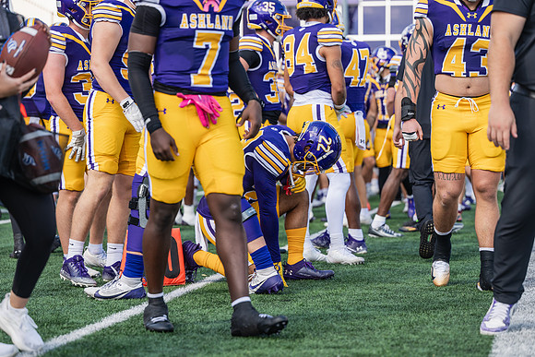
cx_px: 268
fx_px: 1546
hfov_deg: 19.6
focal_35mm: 104
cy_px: 178
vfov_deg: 13.2
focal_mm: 104
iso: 100
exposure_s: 1/320
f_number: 3.2
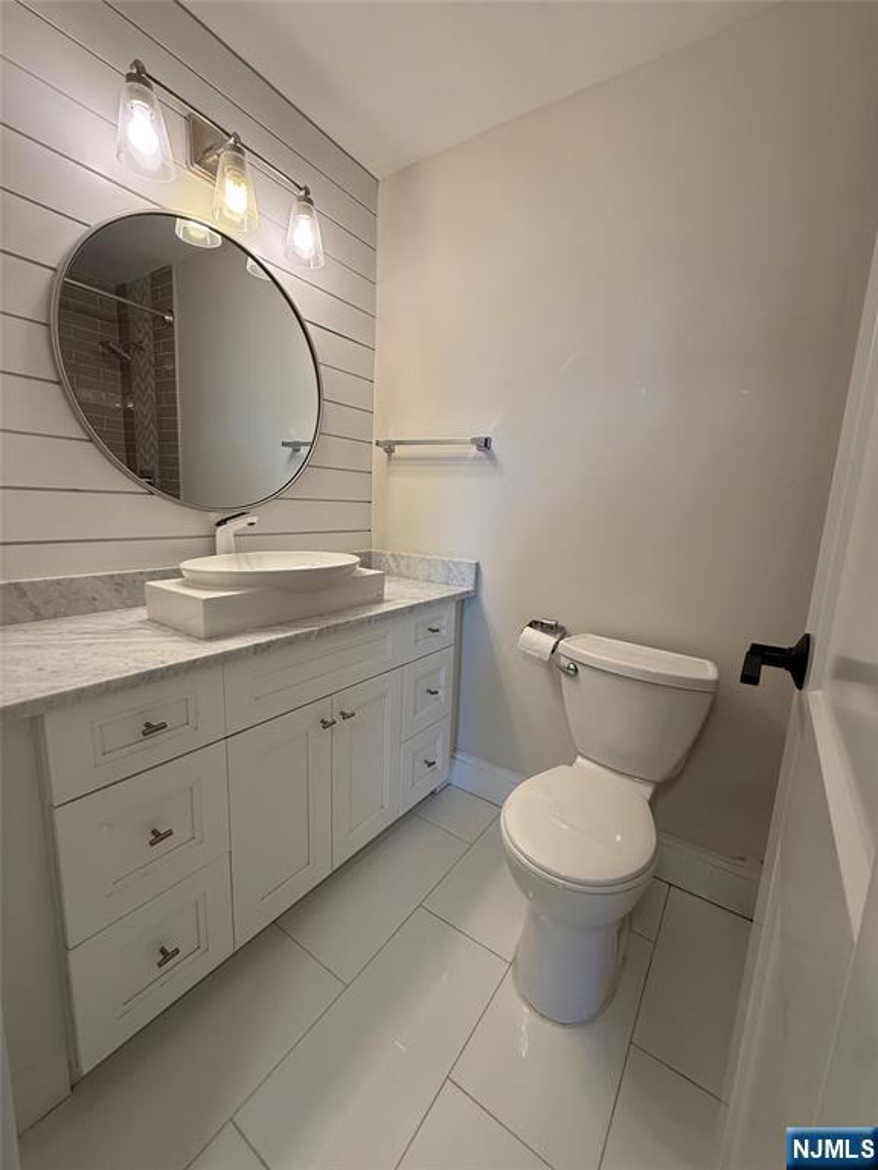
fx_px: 473
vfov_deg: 102.1
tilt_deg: -9.6
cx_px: 439
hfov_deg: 85.7
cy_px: 585
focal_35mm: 14
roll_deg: -3.5
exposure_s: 1/120
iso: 160
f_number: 2.2
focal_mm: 2.22
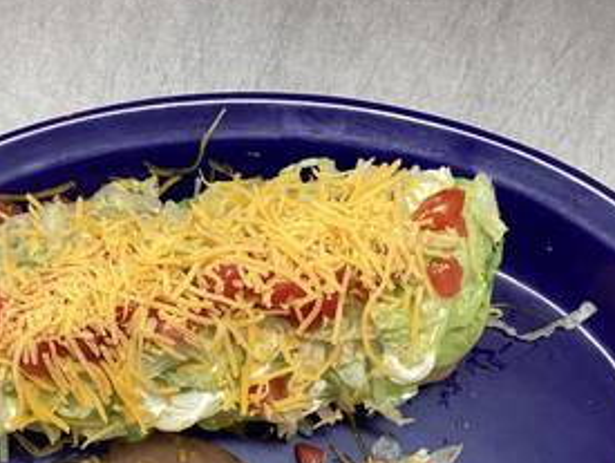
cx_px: 224
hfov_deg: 29.2
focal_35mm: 66
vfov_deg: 21.6
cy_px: 443
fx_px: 1174
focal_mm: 3.3
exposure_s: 1/60
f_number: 2.4
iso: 80
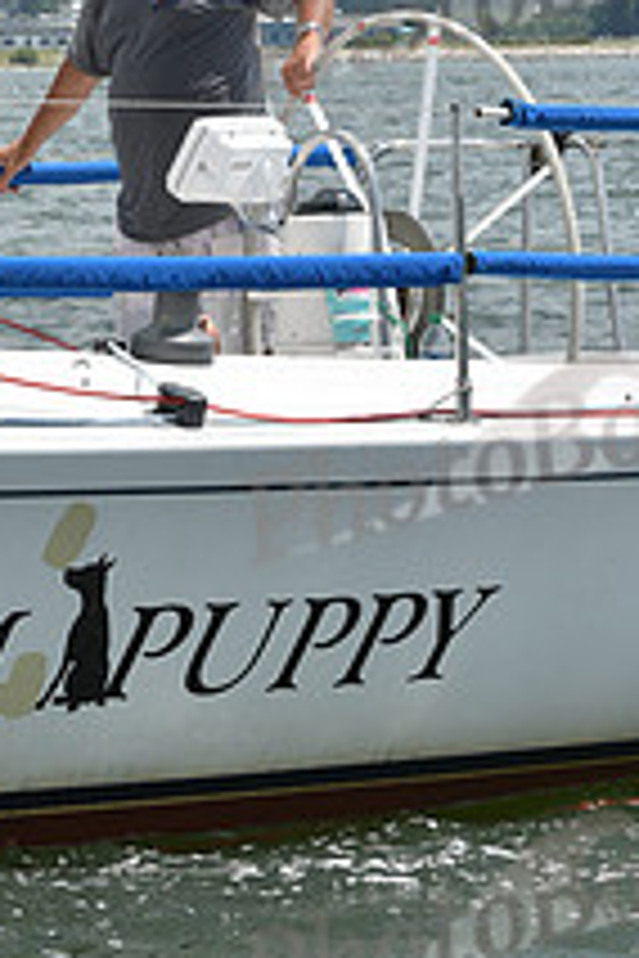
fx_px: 7108
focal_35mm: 267
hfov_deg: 5.1
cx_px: 11
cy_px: 279
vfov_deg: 7.7
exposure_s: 1/1000
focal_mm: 98
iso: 320
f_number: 10
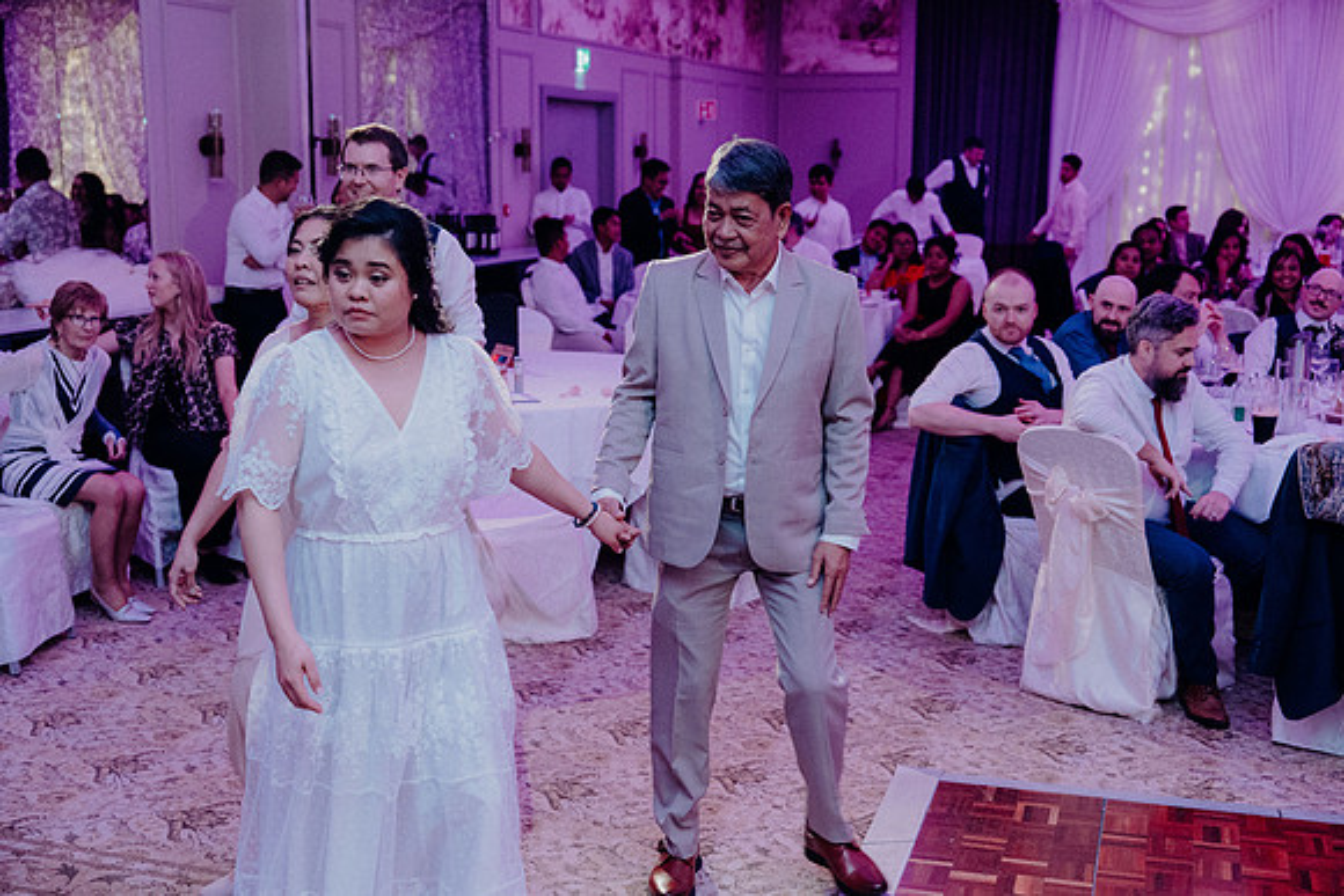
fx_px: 1606
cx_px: 672
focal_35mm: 43
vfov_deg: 31.2
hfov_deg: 45.4
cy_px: 448
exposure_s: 1/160
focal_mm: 43
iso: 3200
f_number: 3.5
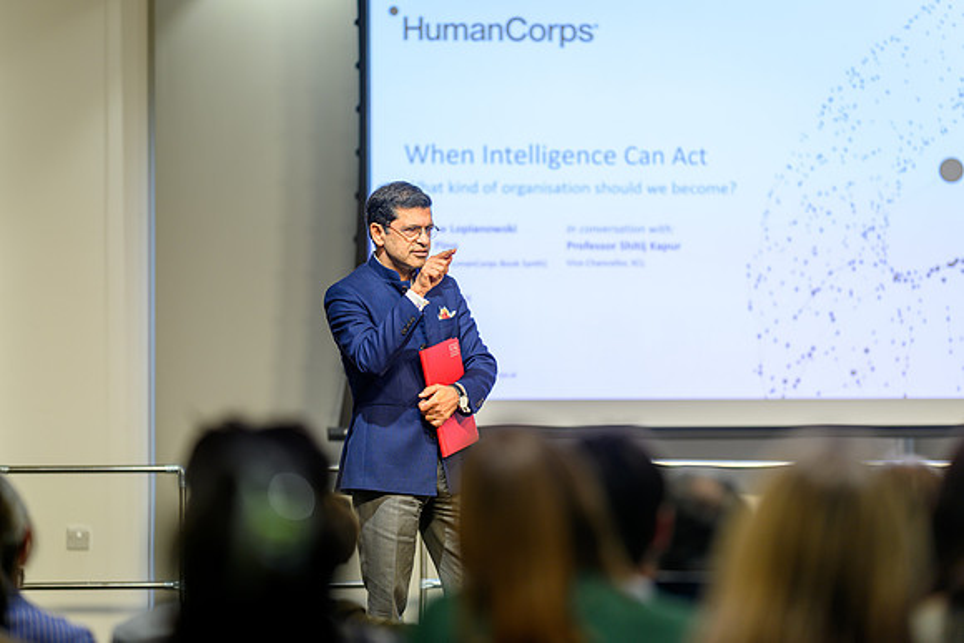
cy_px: 322
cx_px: 482
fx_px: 3624
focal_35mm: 135
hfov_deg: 15.2
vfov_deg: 10.1
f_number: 1.8
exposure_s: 1/125
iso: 80
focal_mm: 135
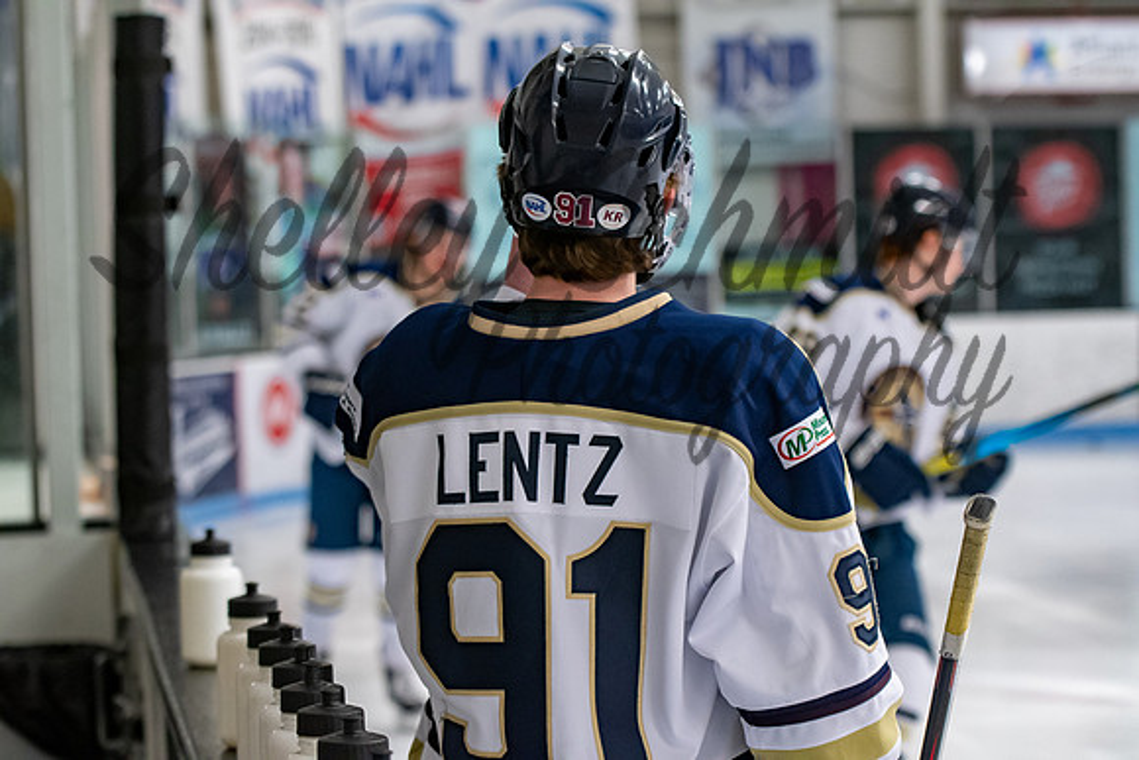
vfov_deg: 13.0
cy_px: 380
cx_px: 570
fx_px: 3323
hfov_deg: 19.5
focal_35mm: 105
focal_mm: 70
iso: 2000
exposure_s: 1/800
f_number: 3.2
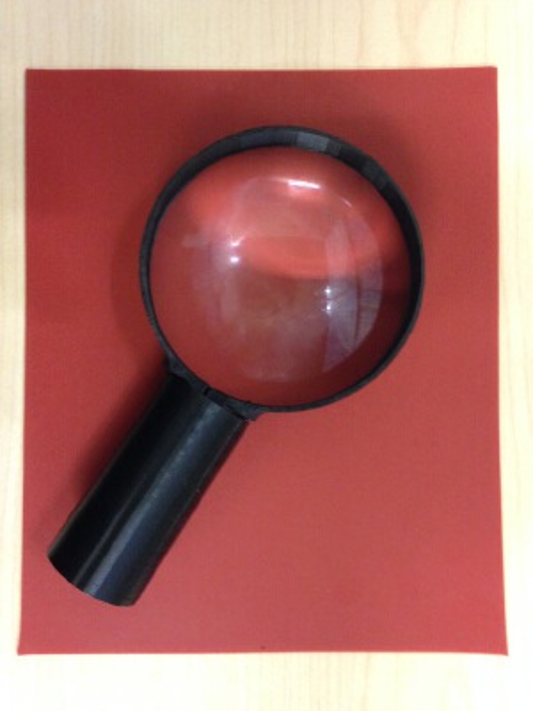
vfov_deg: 55.4
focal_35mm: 33
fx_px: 677
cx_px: 266
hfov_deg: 42.9
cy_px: 356
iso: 400
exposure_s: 1/15
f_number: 2.4
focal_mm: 4.12
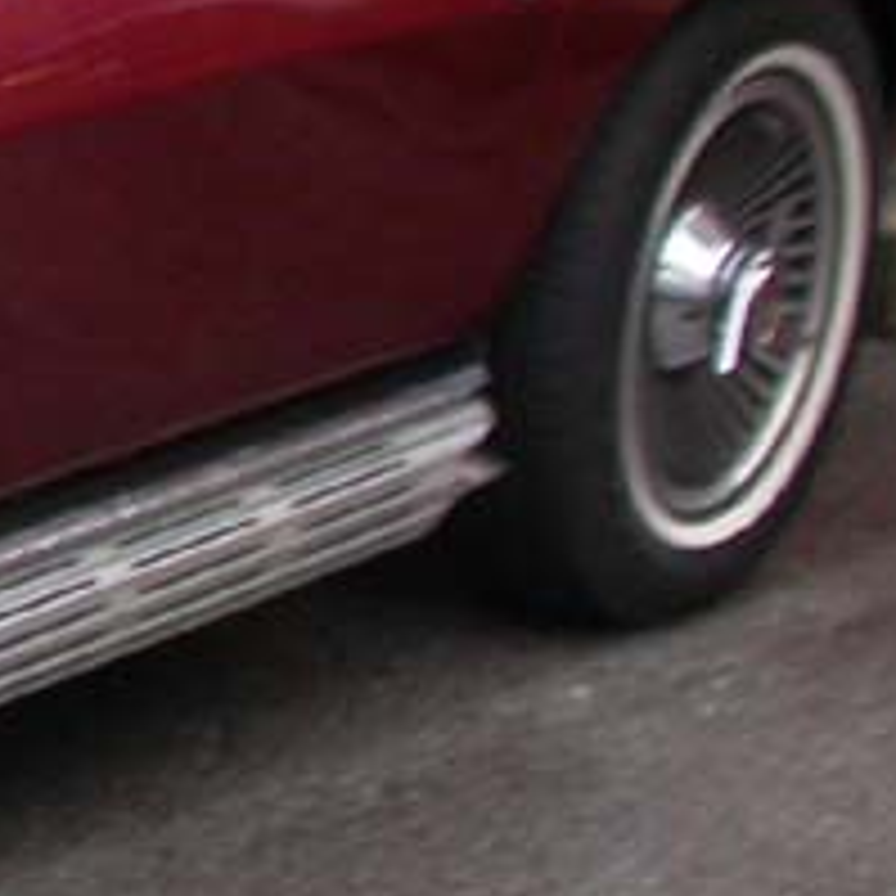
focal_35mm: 173
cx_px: -1058
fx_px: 5066
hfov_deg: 9.3
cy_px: 14
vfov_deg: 10.0
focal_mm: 7.85
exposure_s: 1/94.5
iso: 100
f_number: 3.7
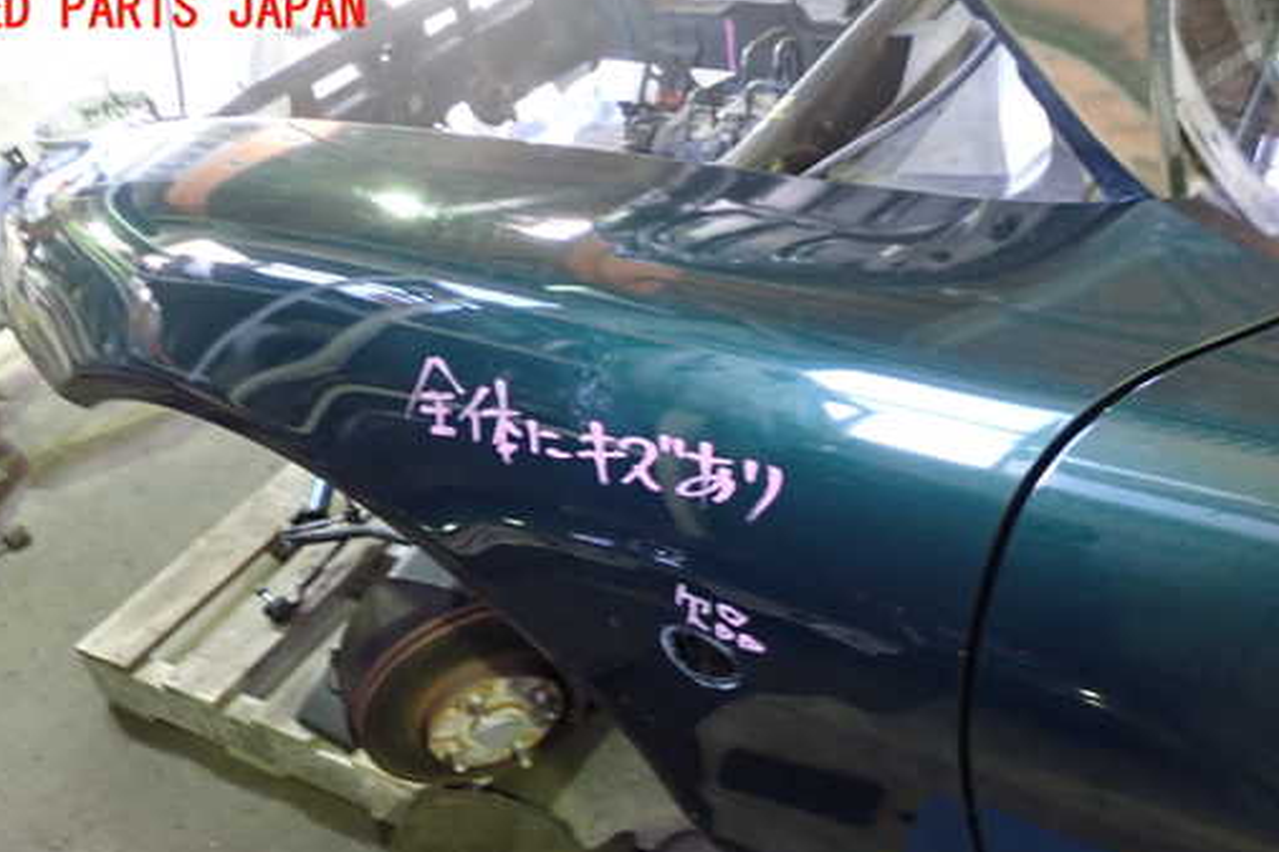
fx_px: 1314
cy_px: 549
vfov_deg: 35.7
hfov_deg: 51.9
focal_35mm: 37
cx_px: 665
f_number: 2.3
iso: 800
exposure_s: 1/15
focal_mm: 5.4
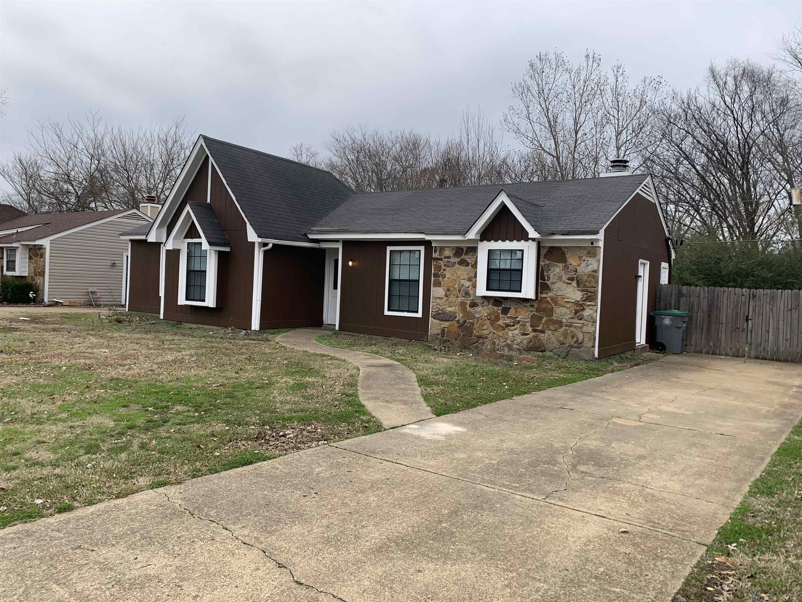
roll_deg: -2.3
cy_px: 301
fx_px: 602
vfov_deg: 53.1
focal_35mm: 26
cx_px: 401
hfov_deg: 67.3
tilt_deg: -3.3
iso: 25
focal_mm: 4.25
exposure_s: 1/616
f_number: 1.8
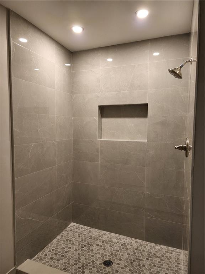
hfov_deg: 58.9
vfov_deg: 73.9
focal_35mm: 23
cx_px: 102
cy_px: 137
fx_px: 182
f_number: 1.8
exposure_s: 1/120
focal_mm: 6.4
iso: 250
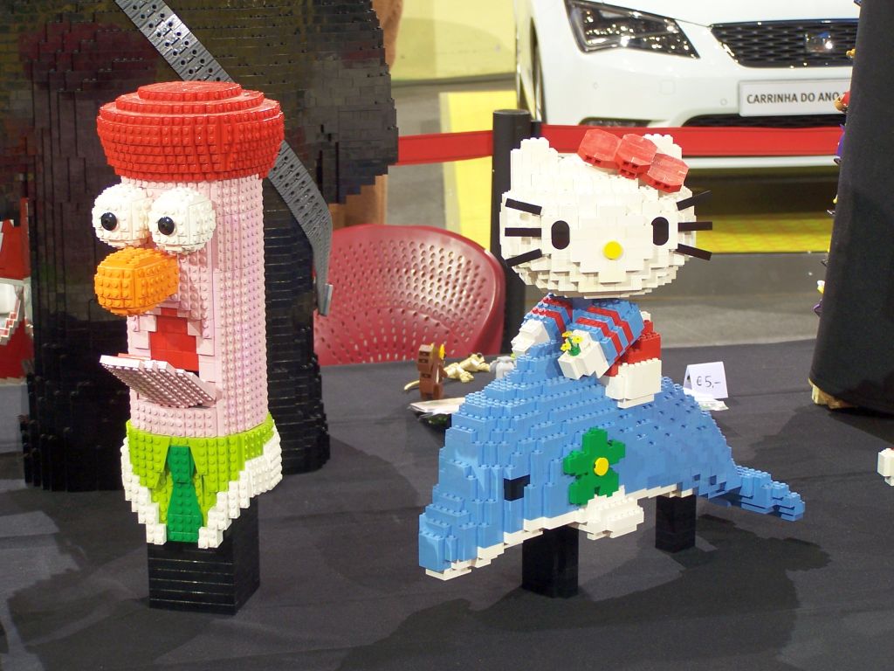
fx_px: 2118
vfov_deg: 18.0
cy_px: 336
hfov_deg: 23.8
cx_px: 447
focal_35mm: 82
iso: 80
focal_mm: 13.7
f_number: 3.2
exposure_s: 1/2
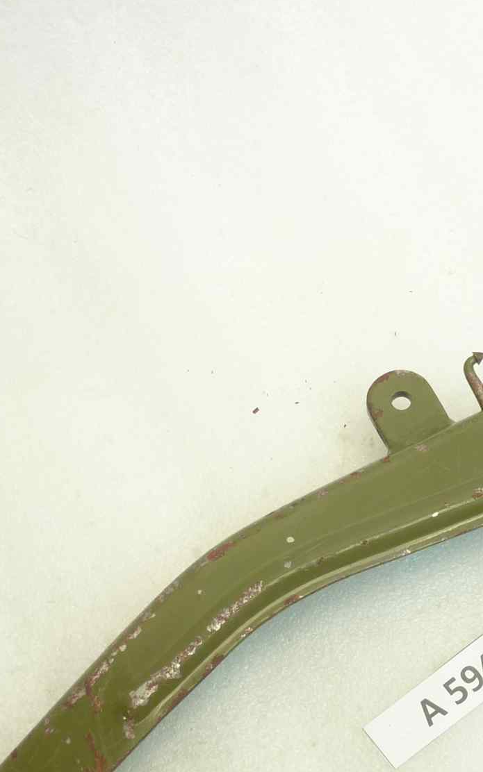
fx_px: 1285
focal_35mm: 61
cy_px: 595
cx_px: 461
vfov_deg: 32.7
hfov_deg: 20.7
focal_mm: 4.1
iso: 80
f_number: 3.3
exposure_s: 1/20
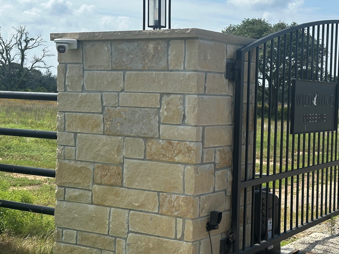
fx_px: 637
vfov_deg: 22.6
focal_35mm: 65
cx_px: 227
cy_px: 138
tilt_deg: -4.0
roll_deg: -2.0
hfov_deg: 29.6
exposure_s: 1/4566
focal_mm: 6.86
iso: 64
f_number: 1.78
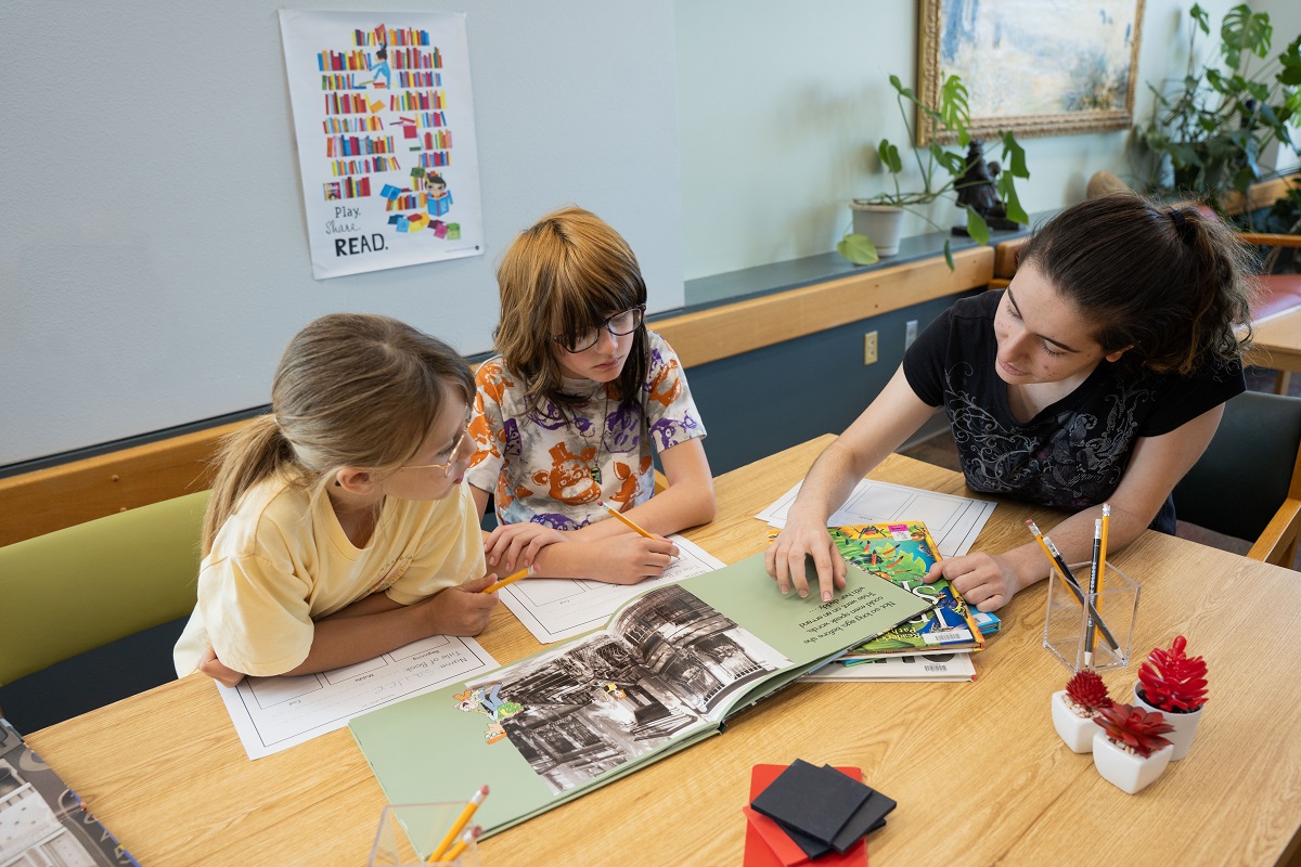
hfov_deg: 69.4
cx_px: 650
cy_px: 434
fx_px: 940
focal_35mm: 26
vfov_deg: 49.6
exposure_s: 1/160
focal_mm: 26
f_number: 4
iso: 400
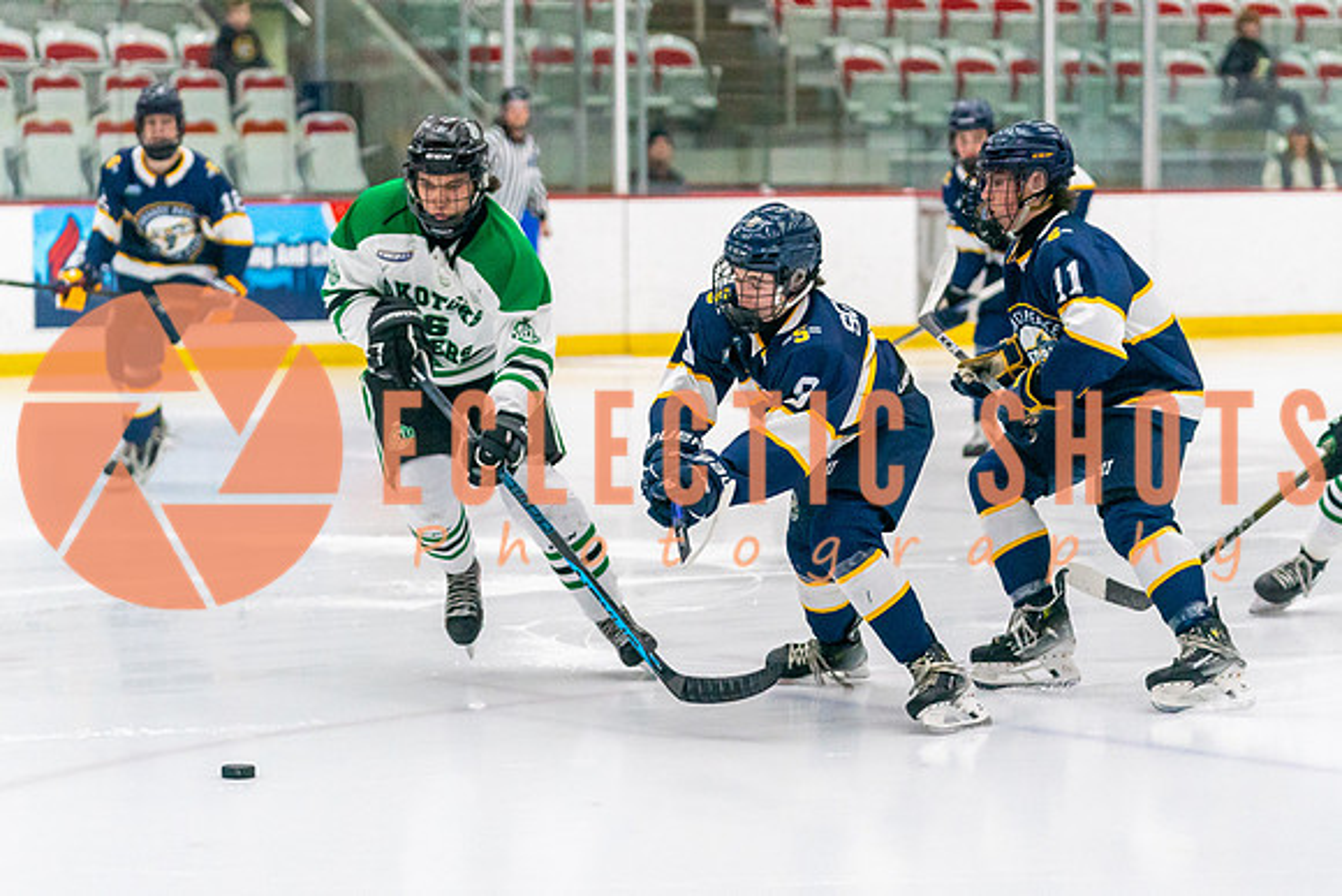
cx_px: 764
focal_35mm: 130
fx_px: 4833
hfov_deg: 15.8
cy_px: 543
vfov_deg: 10.6
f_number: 2.8
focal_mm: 92
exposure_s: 1/1600
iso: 4000
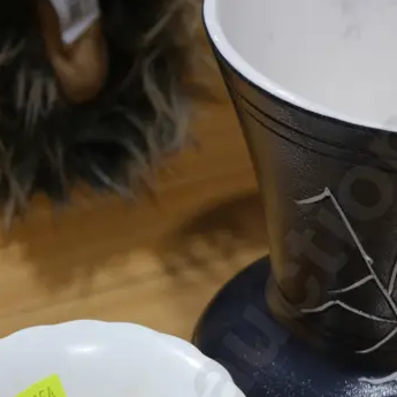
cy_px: 329
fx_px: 1635
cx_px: 262
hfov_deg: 13.8
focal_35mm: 126
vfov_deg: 13.8
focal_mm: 24
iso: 250
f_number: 5.2
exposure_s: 1/60
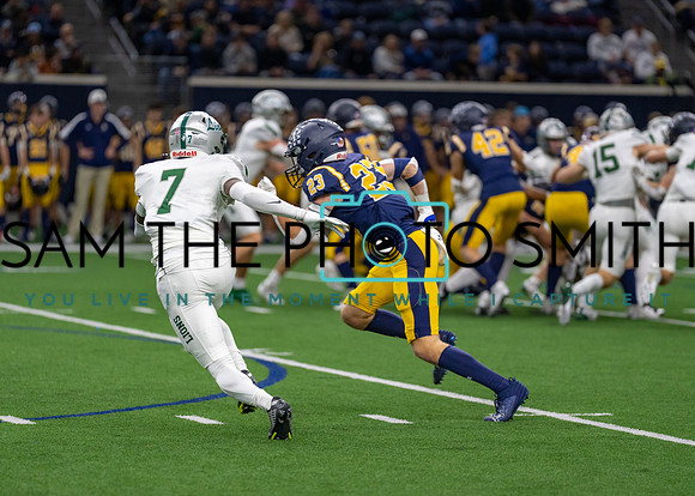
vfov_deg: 6.5
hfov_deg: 9.2
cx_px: 348
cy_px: 248
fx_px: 4339
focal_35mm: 220
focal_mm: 200
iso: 2000
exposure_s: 1/1000
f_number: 2.8
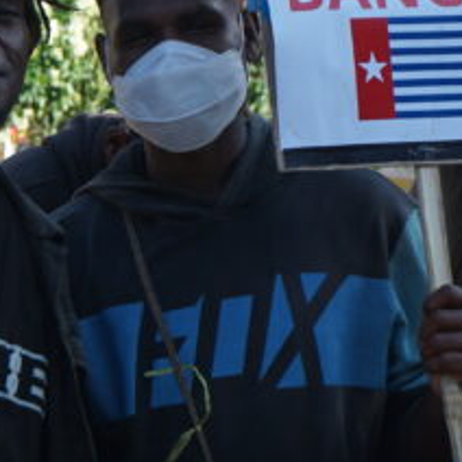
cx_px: 126
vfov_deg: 8.1
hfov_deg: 8.2
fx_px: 3216
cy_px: -62
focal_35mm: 213
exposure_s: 1/125
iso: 100
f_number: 8
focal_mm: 52
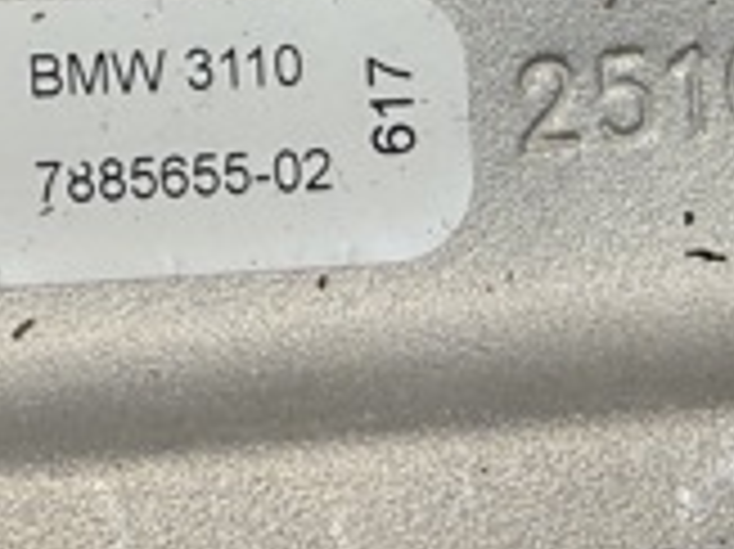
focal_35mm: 94
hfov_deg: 20.8
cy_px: 151
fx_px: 1992
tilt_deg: -60.7
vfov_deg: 15.6
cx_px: 207
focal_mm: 2.22
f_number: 2.2
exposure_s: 1/99
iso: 80
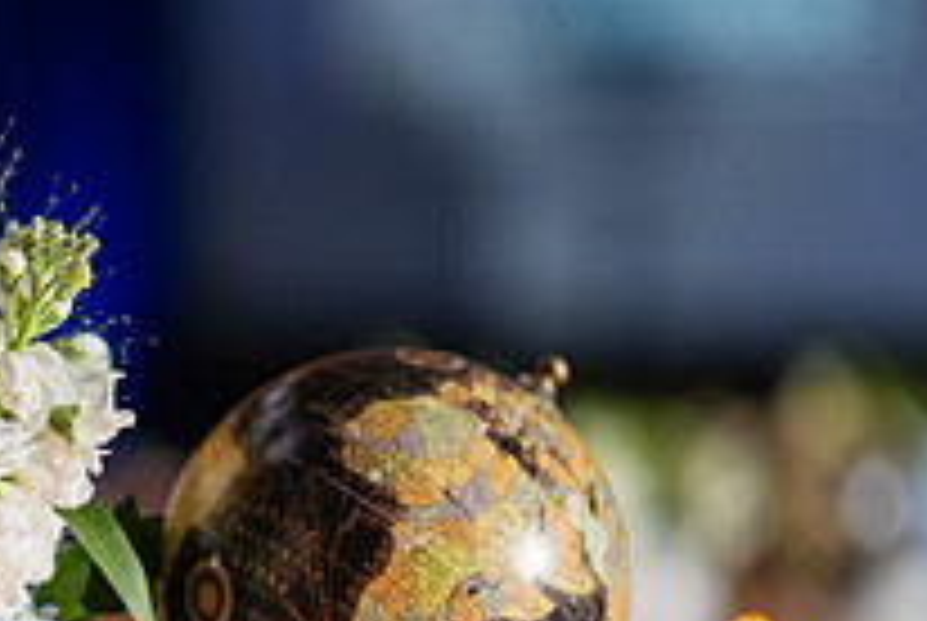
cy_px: 538
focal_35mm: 239
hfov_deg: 8.5
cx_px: -243
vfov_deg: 5.8
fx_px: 6163
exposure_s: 1/250
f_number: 1.4
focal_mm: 85
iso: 500
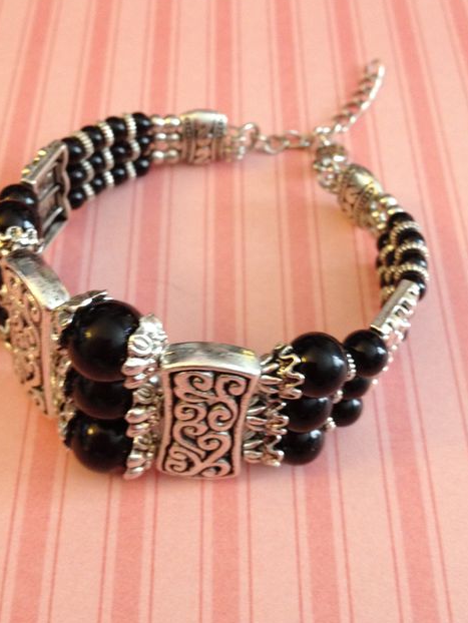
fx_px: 811
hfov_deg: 32.2
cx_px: 230
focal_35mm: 45
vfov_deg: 42.0
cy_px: 274
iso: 200
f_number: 2.4
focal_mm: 4.28
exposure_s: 1/20
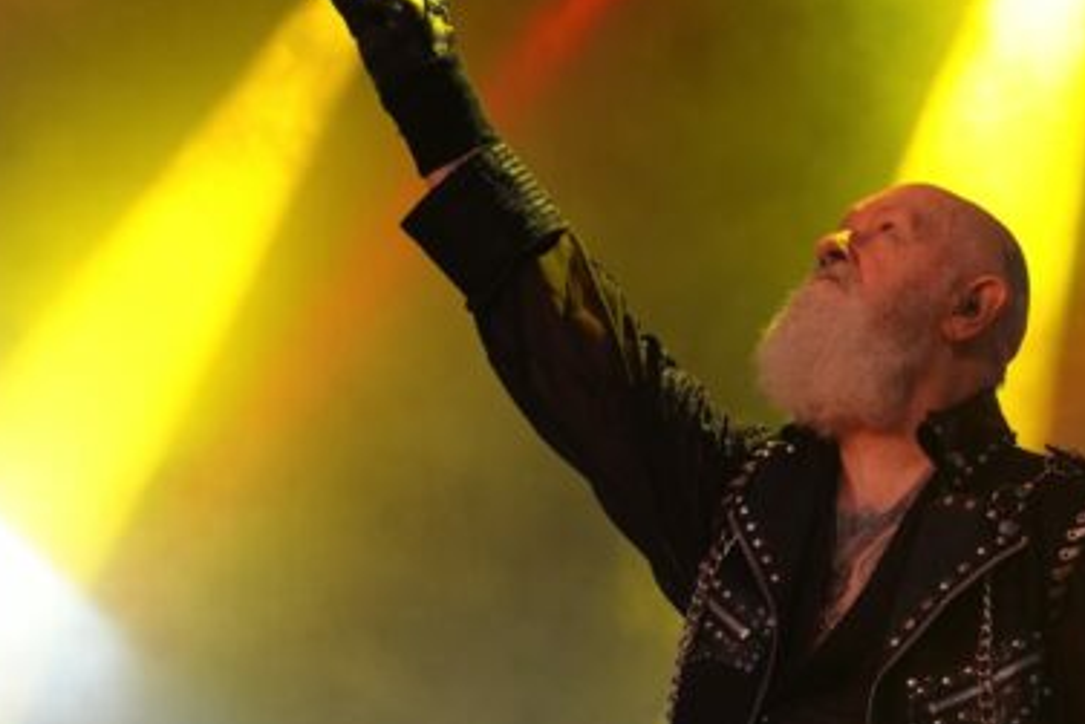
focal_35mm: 251
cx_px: 744
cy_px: 352
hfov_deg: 8.2
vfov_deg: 5.5
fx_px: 7567
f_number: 5
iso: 640
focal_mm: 82
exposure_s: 1/160
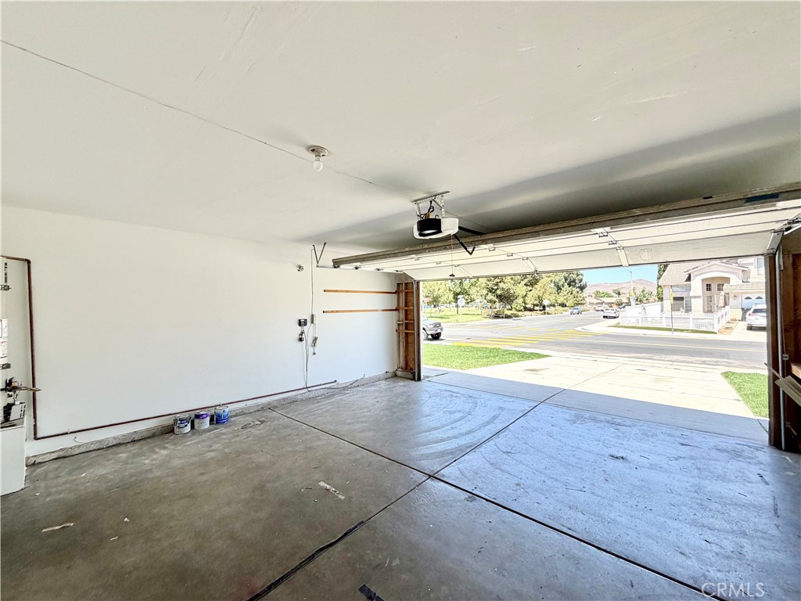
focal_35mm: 14
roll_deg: +1.1
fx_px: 324
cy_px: 300
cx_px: 400
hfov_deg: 102.1
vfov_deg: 85.7
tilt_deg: +1.6
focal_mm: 2.22
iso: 64
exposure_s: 1/502
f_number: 2.2
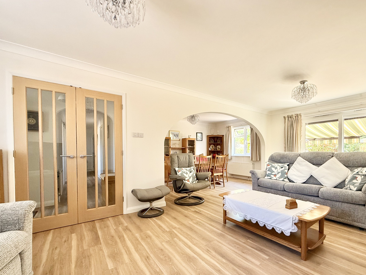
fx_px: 169
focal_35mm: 16
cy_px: 155
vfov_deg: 77.8
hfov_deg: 94.0
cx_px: 205
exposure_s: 1/99
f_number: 2.2
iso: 160
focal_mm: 2.22
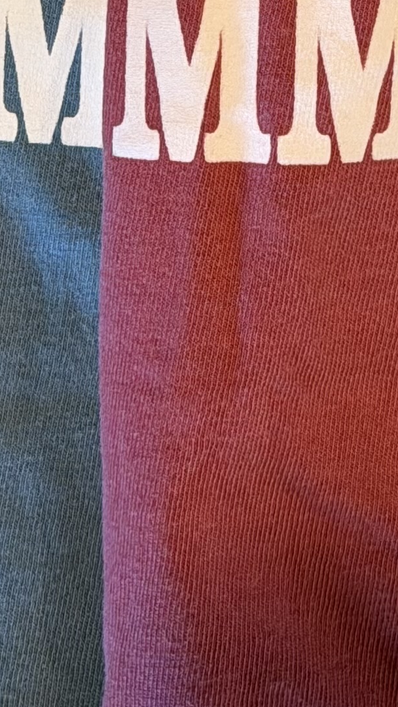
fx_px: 3659
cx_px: 526
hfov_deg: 6.2
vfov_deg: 10.5
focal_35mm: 195
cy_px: -504
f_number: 1.78
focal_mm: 6.76
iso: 160
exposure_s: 1/60
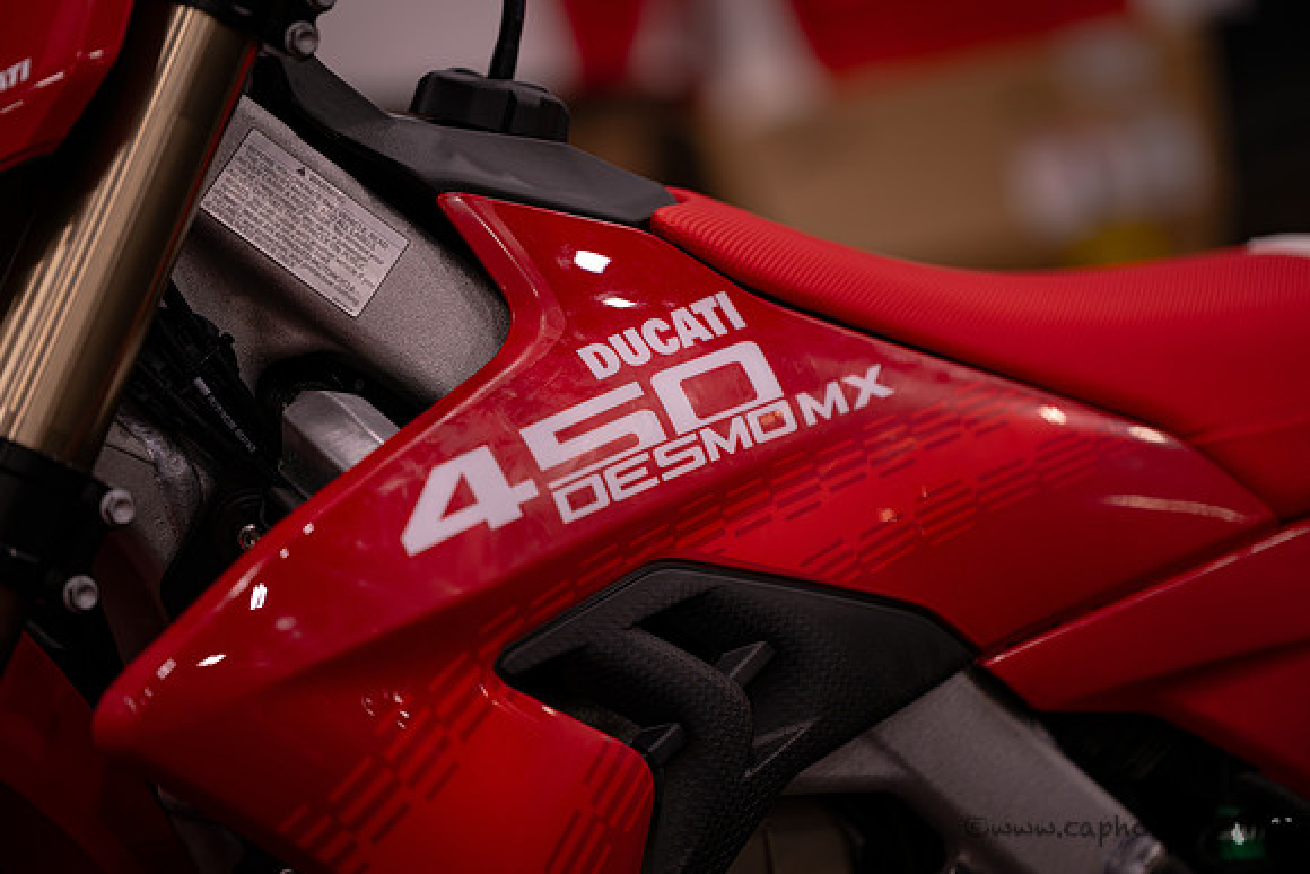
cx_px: 655
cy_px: 437
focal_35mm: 200
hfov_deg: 10.3
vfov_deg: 6.9
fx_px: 7279
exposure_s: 1/200
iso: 450
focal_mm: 200
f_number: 2.8
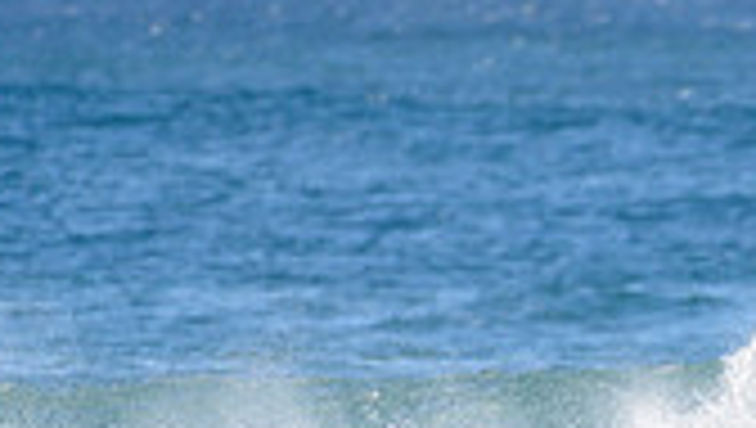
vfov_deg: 0.7
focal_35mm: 1845
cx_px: 930
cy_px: 642
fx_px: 37032
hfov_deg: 1.2
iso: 125
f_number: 5.6
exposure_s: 1/1000
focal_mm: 500
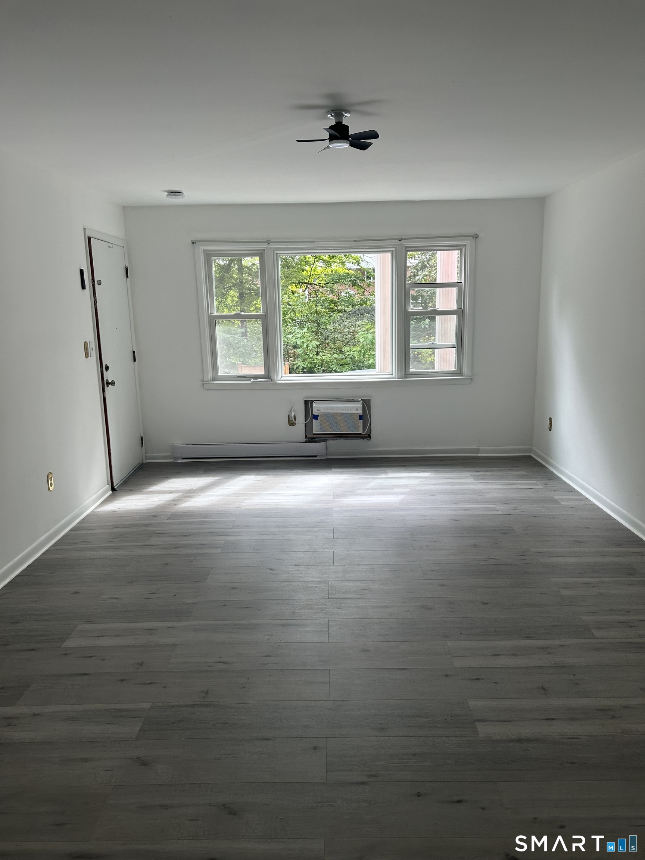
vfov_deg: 67.3
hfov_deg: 53.1
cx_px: 322
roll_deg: -0.2
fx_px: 646
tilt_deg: -11.2
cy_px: 430
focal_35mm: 26
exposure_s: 1/149
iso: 32
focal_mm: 5.7
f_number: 1.5
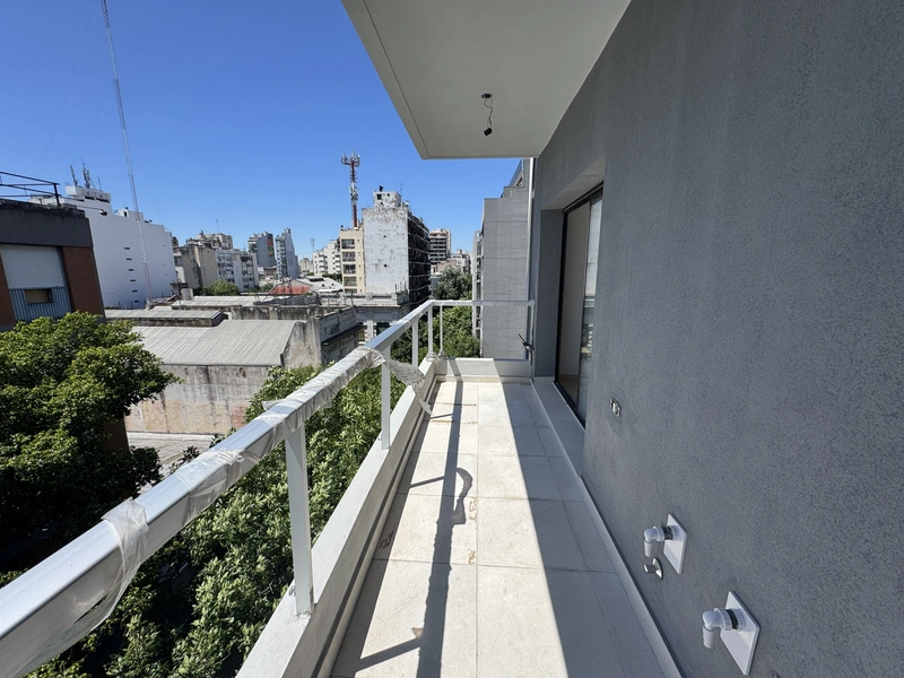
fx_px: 366
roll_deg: -0.2
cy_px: 339
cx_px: 452
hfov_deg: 102.1
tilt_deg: -11.5
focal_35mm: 14
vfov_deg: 85.7
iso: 50
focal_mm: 2.22
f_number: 2.2
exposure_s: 1/2415
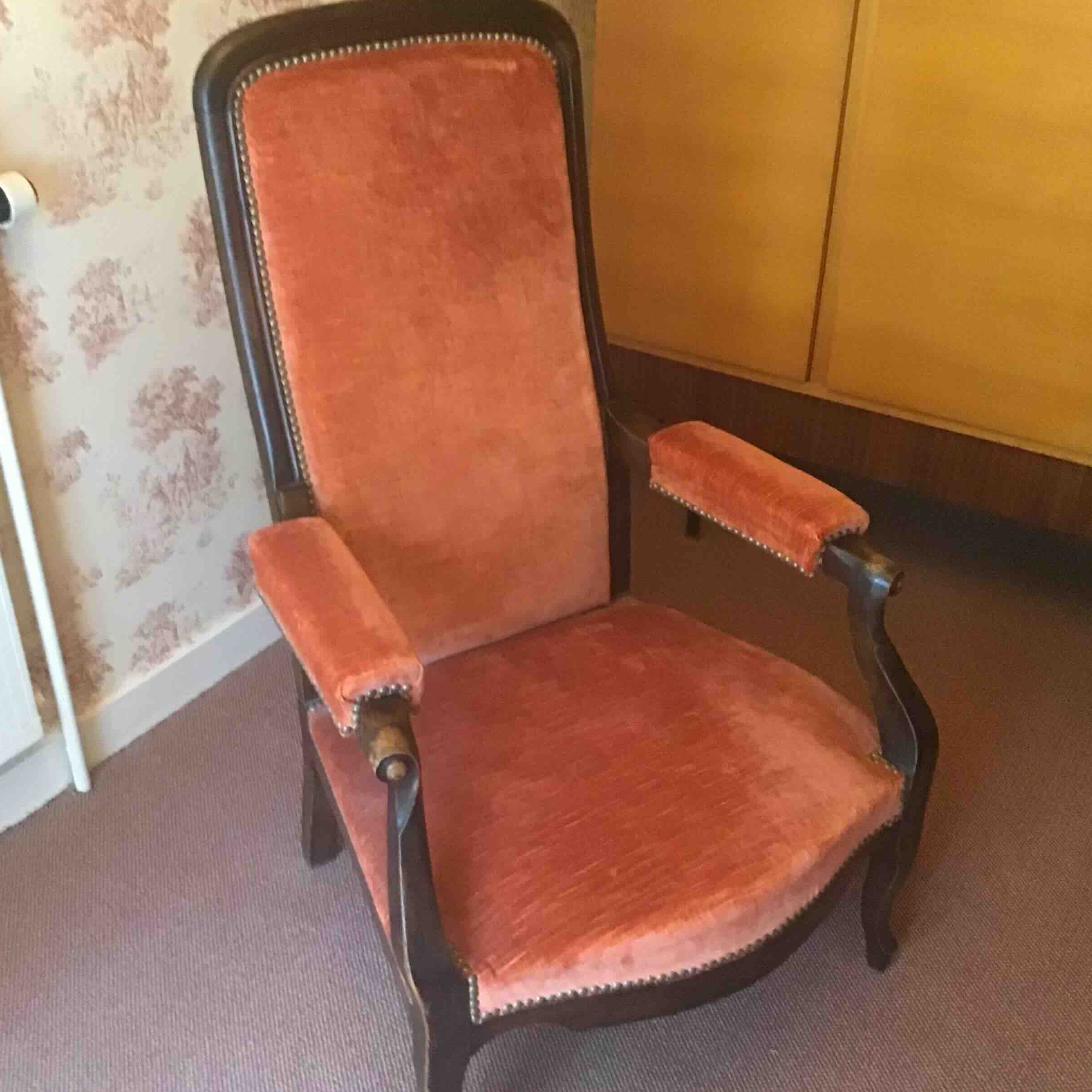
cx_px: 540
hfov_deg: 44.9
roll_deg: +0.9
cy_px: 552
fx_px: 1321
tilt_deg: -31.7
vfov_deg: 44.9
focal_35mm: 37
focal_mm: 3.3
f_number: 2.4
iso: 400
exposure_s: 1/17
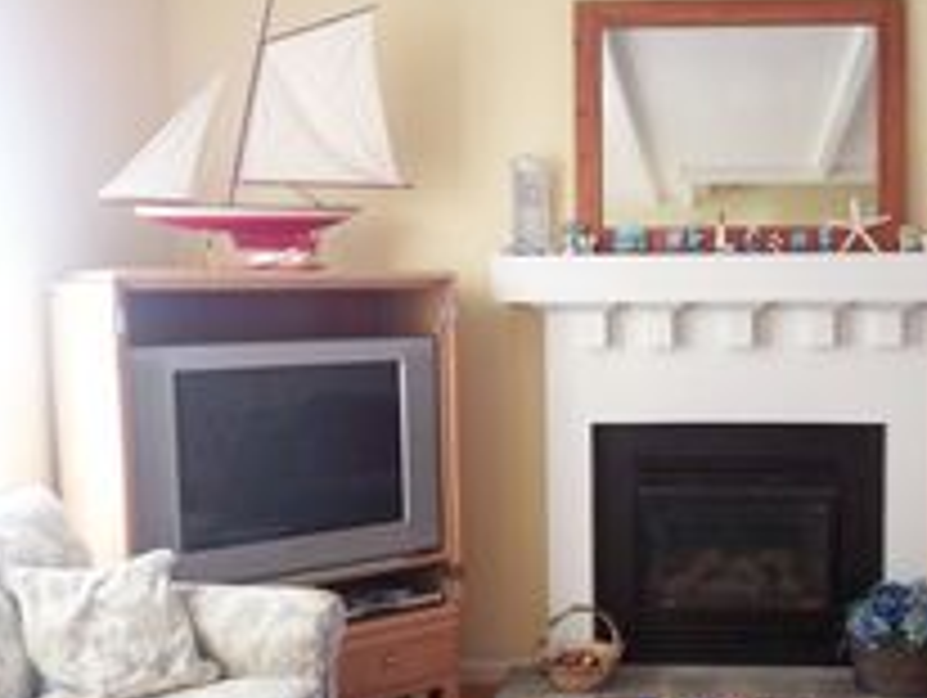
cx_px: 675
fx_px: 1099
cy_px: 378
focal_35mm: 41
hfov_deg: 44.5
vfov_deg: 35.2
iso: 200
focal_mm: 3.8
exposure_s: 1/8
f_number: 2.8
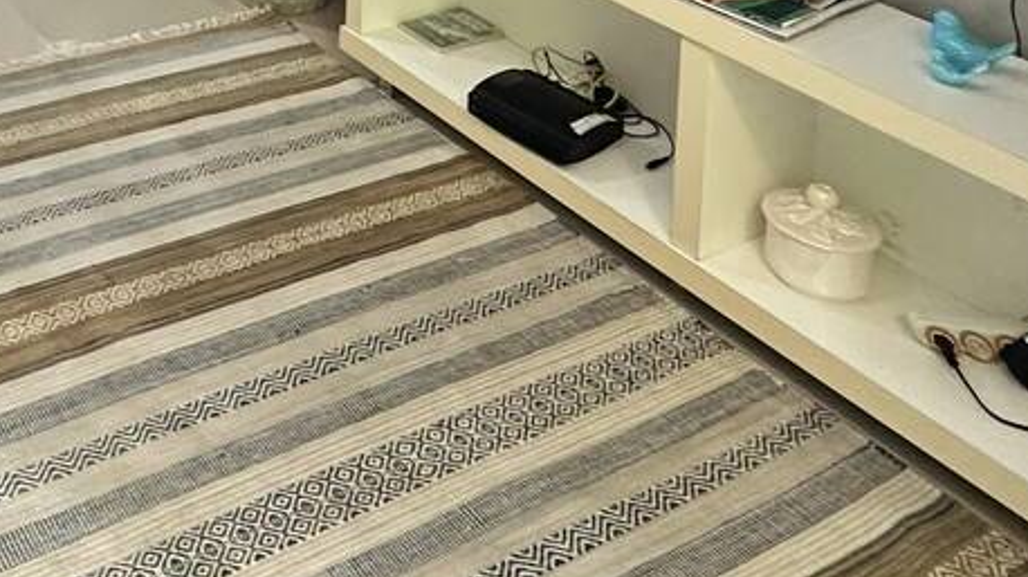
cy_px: -451
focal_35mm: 48
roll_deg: -0.9
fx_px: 1308
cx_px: 92
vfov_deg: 19.1
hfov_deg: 39.6
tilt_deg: -5.6
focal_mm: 2.22
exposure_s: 1/60
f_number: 2.2
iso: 320
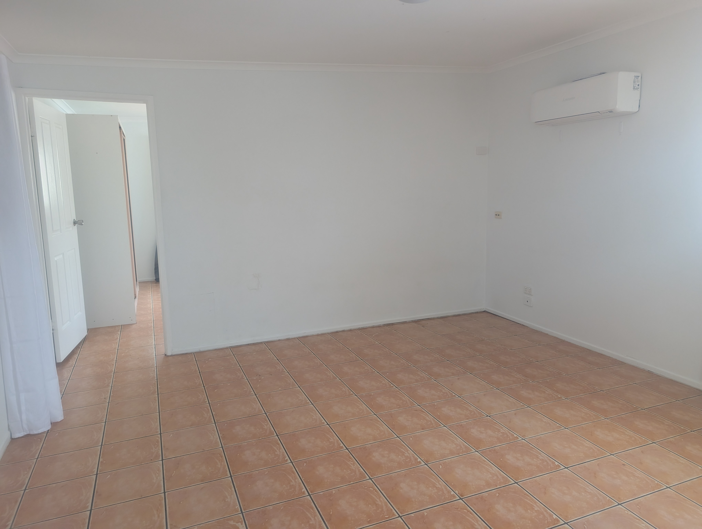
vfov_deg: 56.9
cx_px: 351
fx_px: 487
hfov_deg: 71.5
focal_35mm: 24
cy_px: 264
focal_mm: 6.9
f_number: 1.68
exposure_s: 1/437
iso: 501
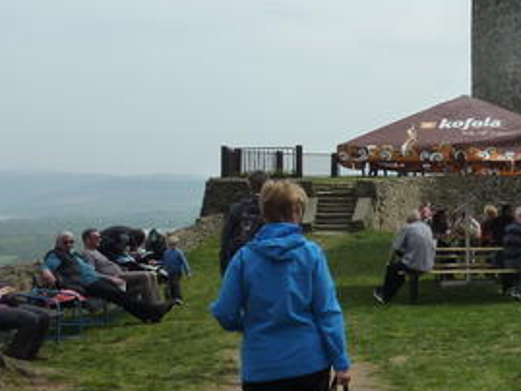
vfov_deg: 21.3
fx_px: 1039
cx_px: 560
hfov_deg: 26.2
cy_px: 172
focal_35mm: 69
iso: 125
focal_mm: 4.7
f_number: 5.6
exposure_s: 1/640
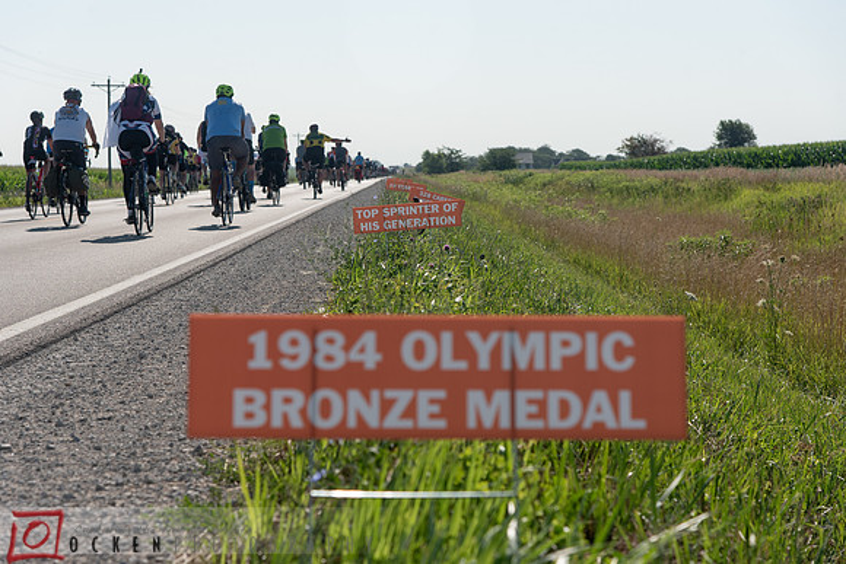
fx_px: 1833
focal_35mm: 78
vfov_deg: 17.5
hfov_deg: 26.0
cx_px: 423
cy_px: 282
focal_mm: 78
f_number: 6.3
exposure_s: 1/1600
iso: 200
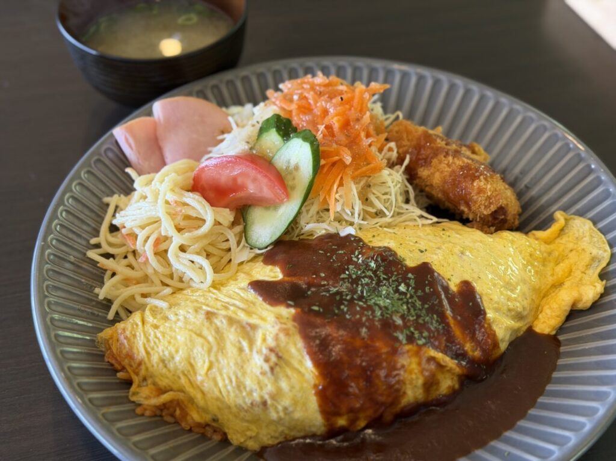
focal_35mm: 48
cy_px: 230
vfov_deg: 30.2
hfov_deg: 39.7
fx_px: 854
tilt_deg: -48.2
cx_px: 308
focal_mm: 6.76
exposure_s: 1/96
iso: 100
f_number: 1.78
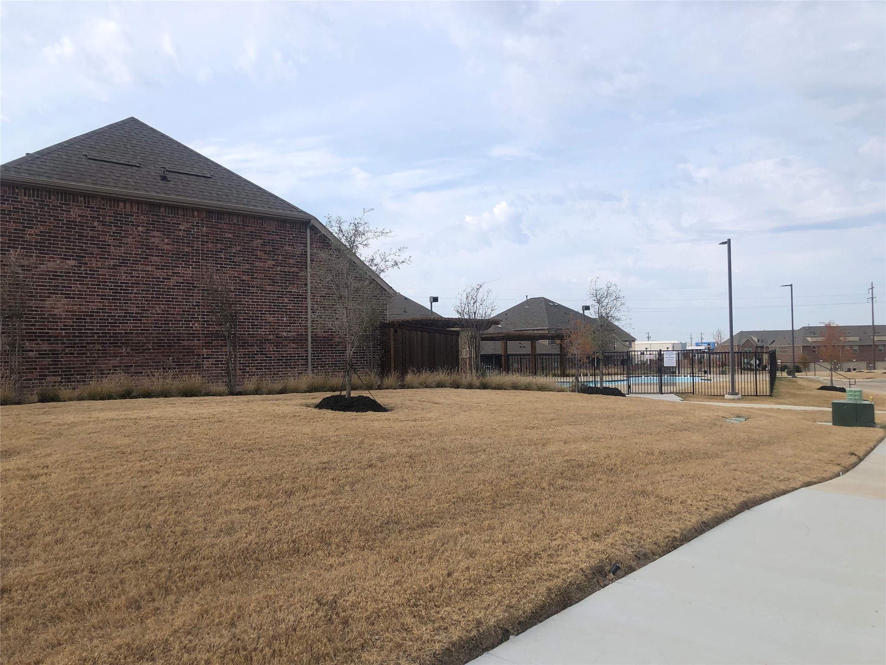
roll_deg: +0.8
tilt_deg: +1.8
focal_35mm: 28
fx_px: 717
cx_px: 443
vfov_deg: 49.7
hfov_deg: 63.4
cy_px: 332
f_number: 1.8
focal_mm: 3.99
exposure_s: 1/2088
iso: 20
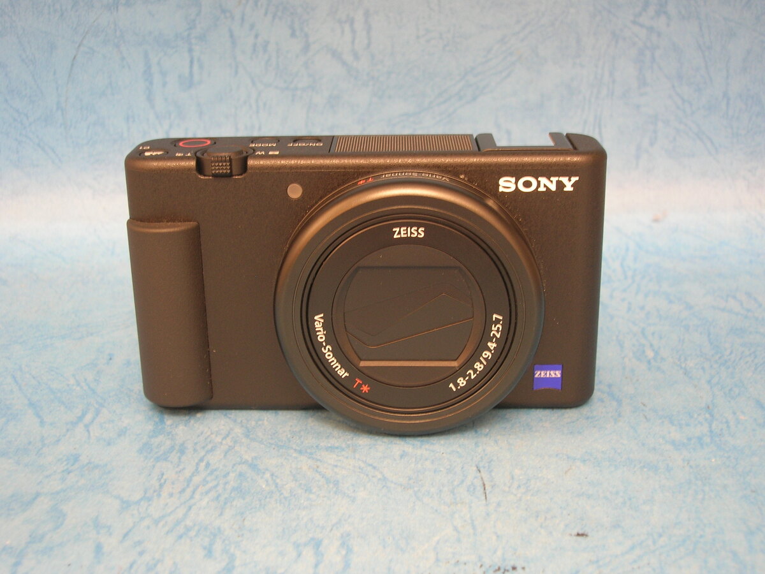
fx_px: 1017
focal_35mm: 46
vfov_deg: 31.5
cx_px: 382
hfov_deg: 41.2
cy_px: 287
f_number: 3.2
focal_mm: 7.7
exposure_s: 1/3.7
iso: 51
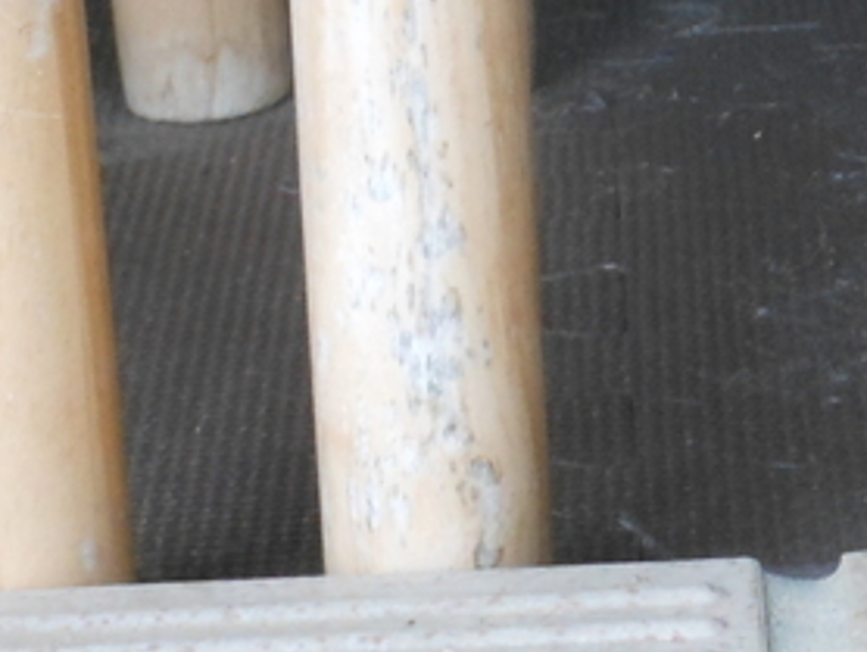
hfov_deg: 10.1
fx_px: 4863
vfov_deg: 7.5
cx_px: 830
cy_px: -393
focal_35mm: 194
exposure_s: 1/30
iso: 320
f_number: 4.6
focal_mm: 8.1
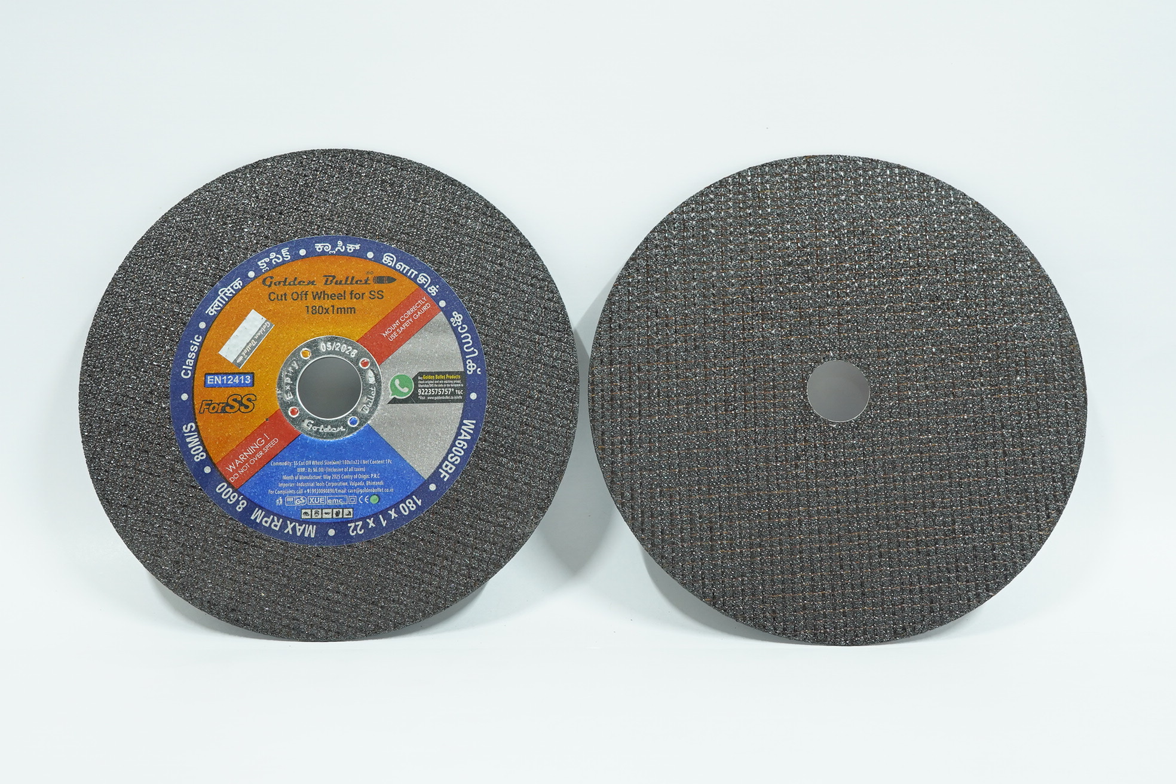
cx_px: 588
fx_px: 1372
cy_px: 392
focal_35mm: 42
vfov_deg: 31.9
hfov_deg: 46.4
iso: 800
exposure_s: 1/4
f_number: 8
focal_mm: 28
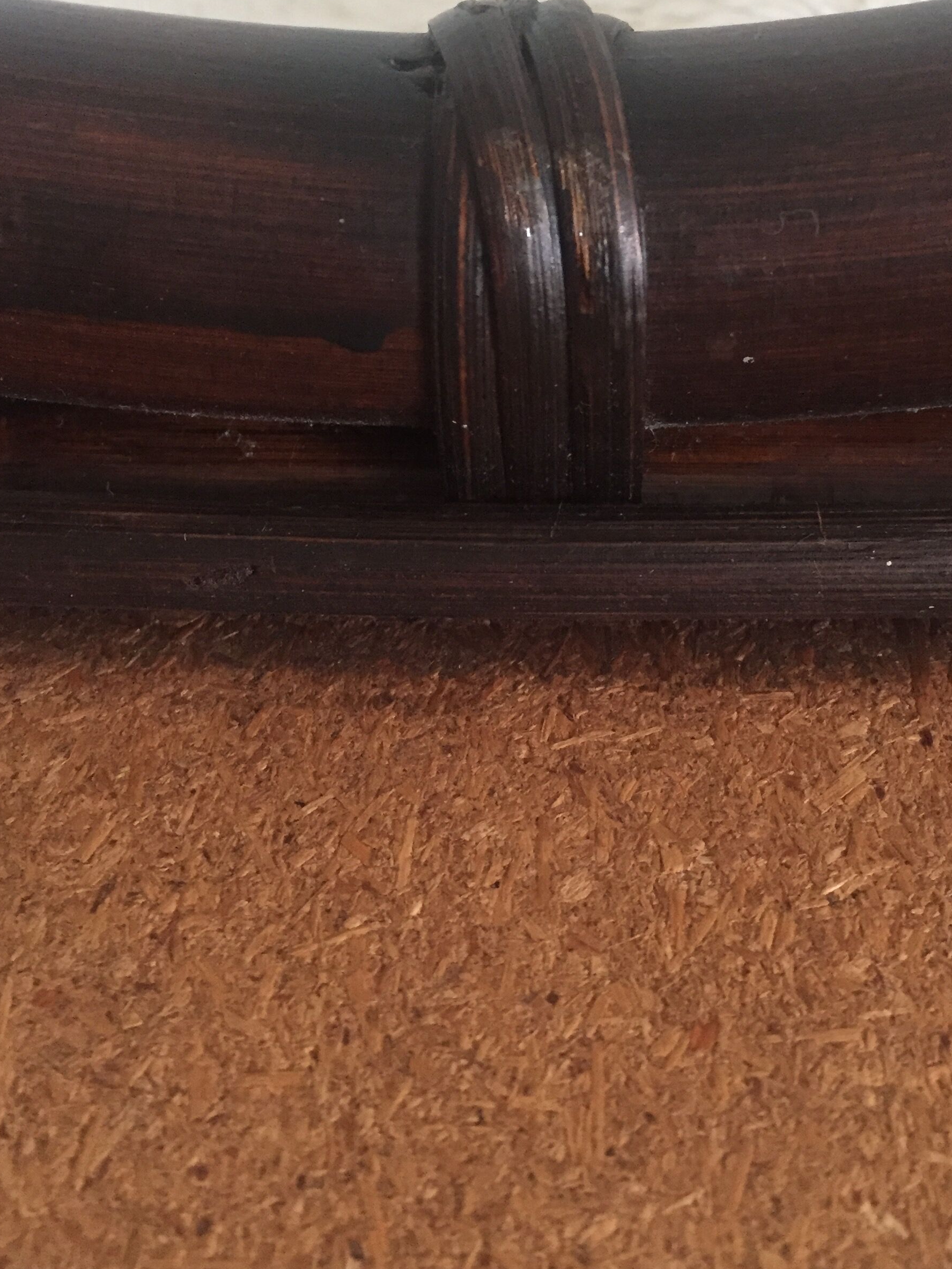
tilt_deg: -47.7
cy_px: 584
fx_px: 1466
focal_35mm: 40
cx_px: 532
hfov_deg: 35.9
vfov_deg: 46.8
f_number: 2.2
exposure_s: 1/25
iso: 250
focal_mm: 4.15
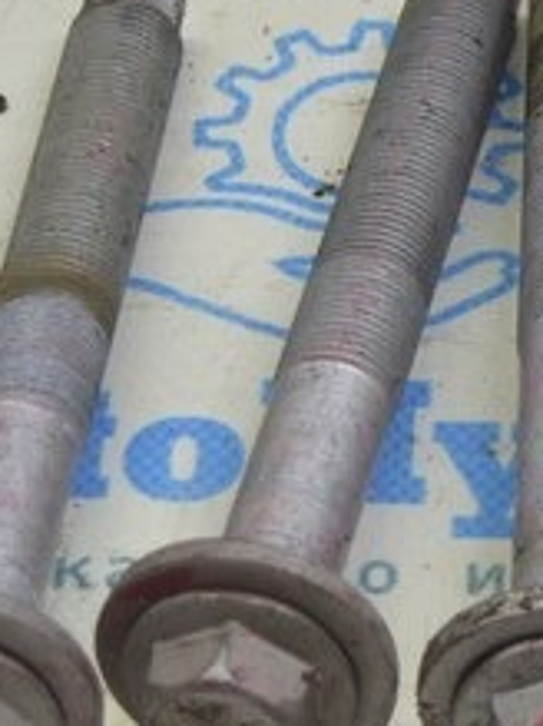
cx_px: 457
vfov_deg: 9.2
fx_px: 4522
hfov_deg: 6.9
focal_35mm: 216
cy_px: 283
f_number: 4.5
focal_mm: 32
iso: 400
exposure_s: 1/50
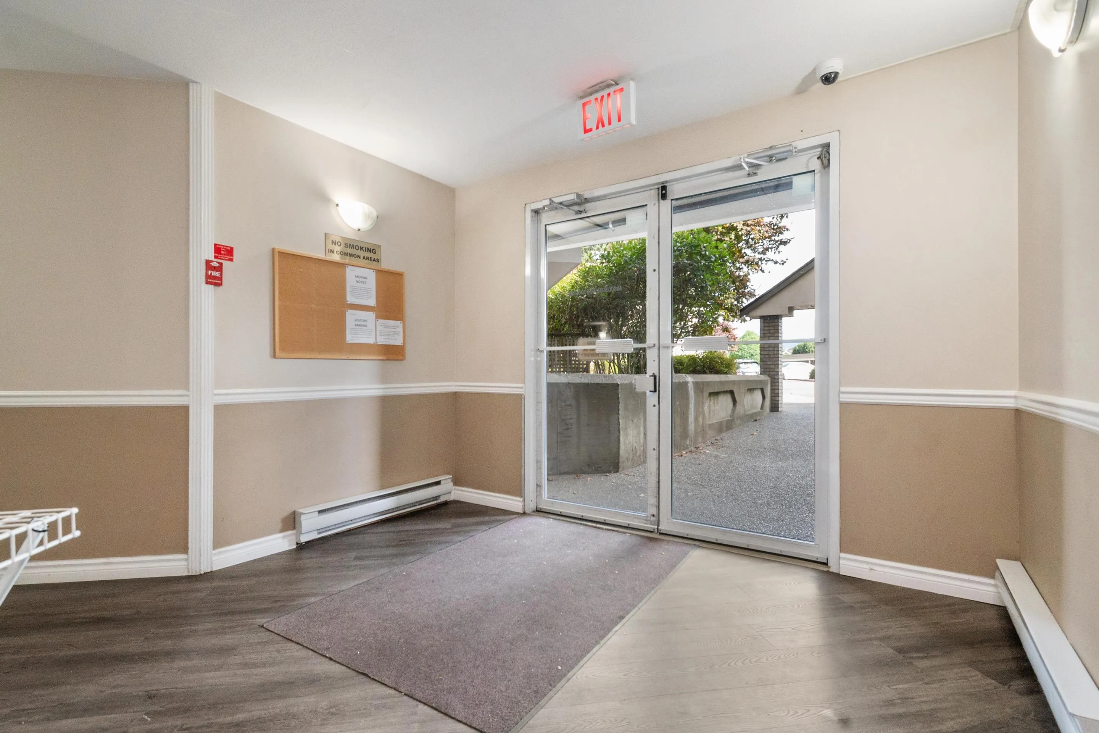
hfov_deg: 96.7
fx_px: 488
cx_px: 532
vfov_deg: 73.7
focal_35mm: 16
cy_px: 379
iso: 320
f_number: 7.1
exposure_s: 1/50
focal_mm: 10
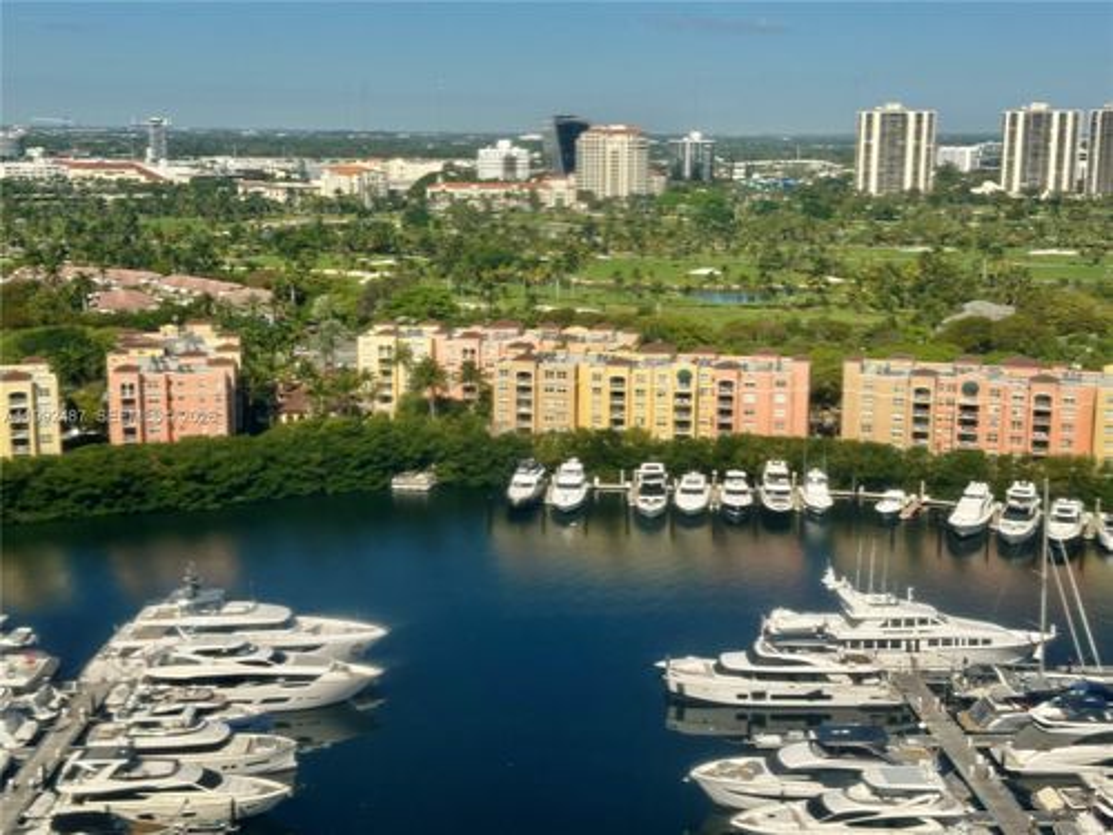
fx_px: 1543
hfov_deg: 39.7
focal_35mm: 48
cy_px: 418
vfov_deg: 30.3
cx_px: 556
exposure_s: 1/3155
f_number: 1.78
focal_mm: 6.86
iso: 64
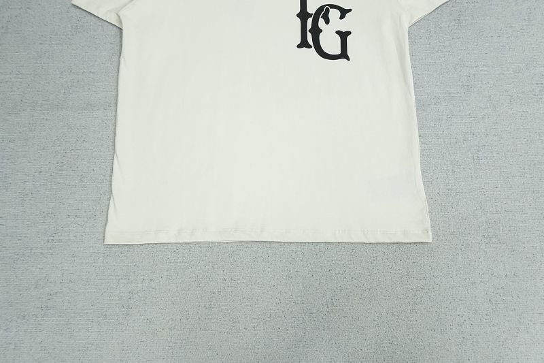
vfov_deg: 53.1
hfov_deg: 73.8
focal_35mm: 24
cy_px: 182
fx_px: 363
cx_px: 272
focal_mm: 16
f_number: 8
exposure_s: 1/160
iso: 1000
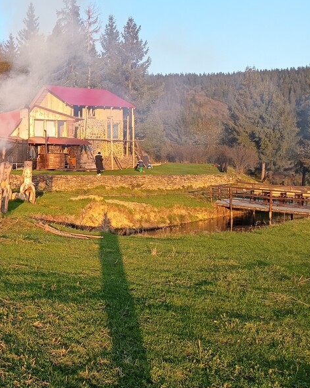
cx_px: -23
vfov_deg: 44.8
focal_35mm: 41
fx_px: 470
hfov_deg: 32.5
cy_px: 199
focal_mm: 5.27
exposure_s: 1/100
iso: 94
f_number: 1.7
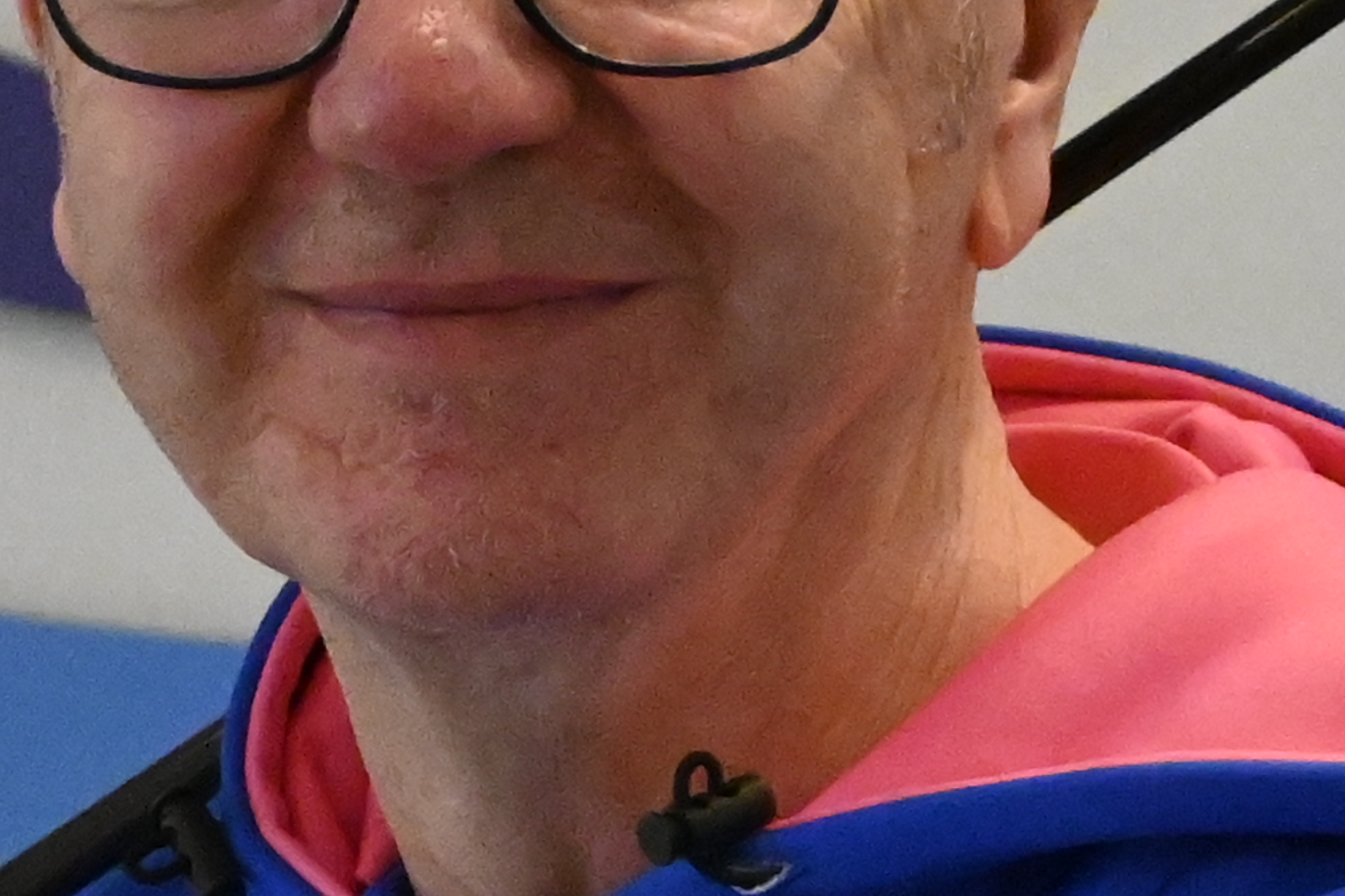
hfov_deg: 9.6
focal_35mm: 215
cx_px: 388
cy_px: 976
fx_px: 8031
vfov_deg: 6.4
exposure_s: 1/250
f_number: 4
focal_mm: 26
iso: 8000
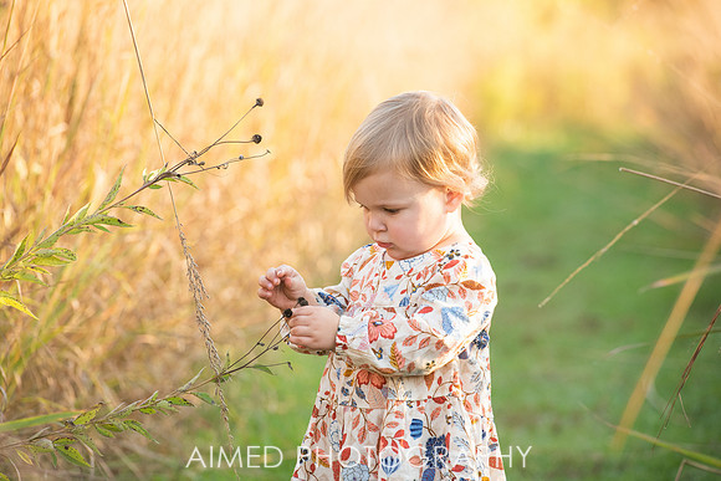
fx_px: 4006
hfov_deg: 10.3
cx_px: 360
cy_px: 240
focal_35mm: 200
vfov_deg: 6.9
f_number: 6.3
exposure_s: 1/500
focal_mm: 200
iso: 800
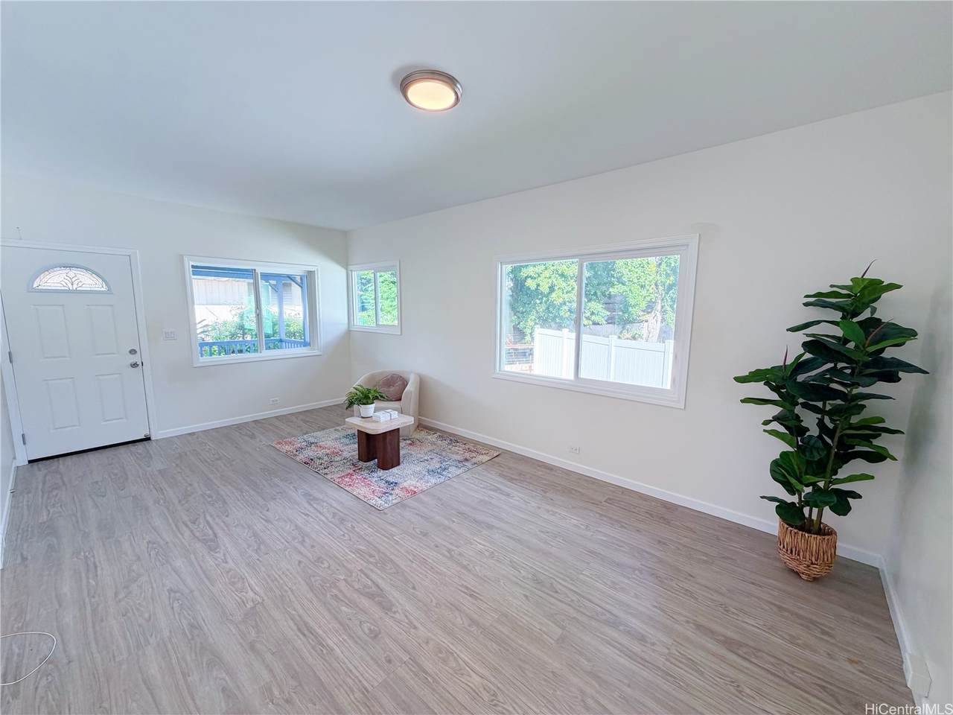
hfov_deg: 102.1
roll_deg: +0.2
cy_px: 358
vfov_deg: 85.7
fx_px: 385
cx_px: 476
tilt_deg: -7.4
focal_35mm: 14
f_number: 2.2
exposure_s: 1/121
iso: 100
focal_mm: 2.22
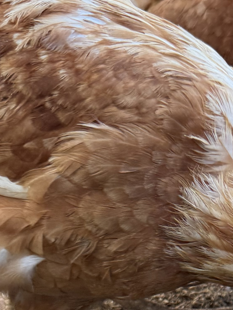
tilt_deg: -23.2
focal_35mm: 92
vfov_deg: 20.2
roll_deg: -0.2
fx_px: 825
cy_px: 355
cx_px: 335
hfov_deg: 15.0
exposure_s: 1/121
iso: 125
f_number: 1.78
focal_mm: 6.76
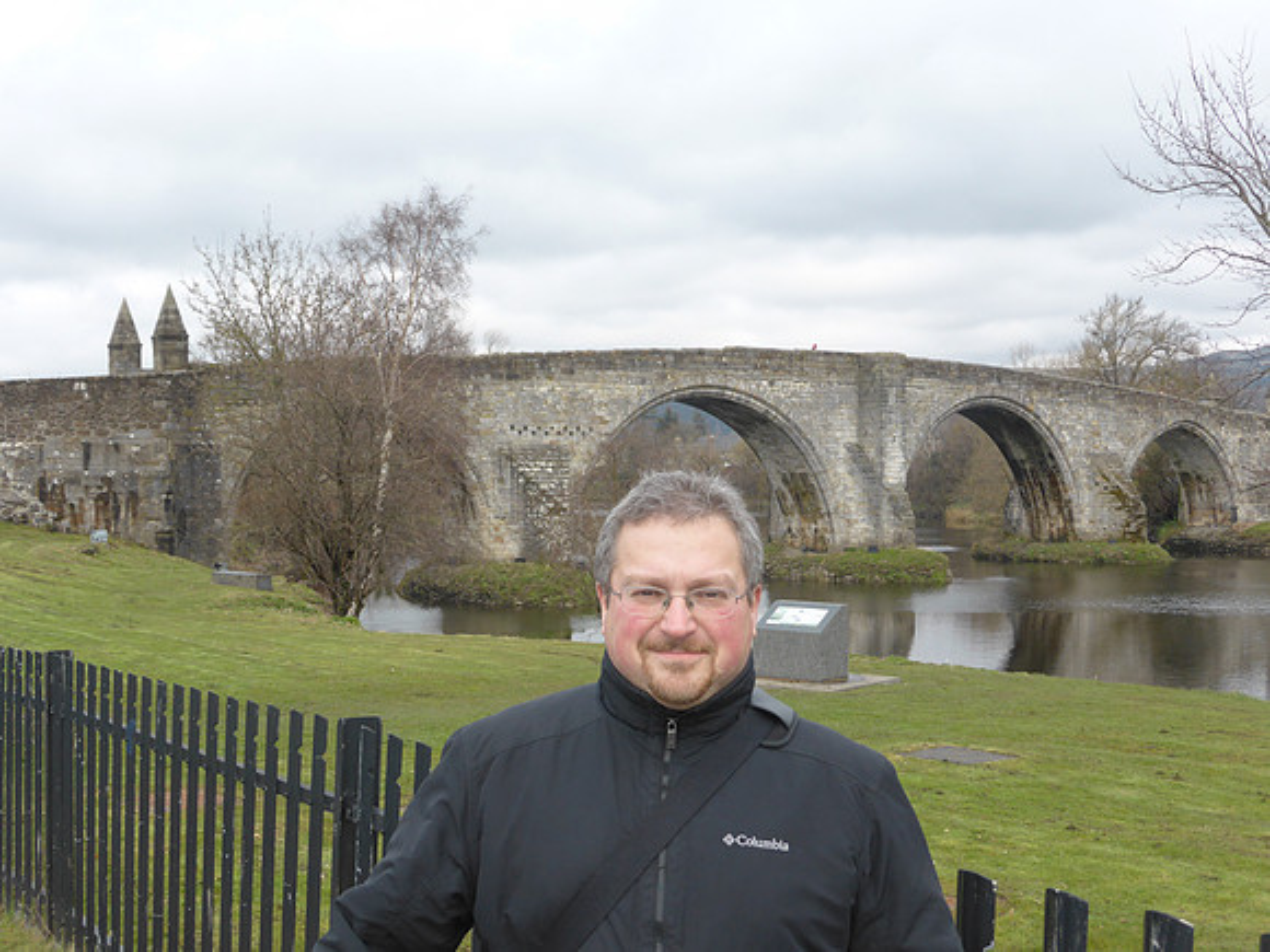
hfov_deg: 43.9
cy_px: 476
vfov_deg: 33.6
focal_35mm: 43
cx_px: 635
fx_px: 1578
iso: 100
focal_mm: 7.4
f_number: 3.9
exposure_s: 1/400
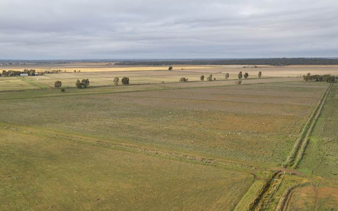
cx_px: 162
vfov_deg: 37.5
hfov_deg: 58.1
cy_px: 155
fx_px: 304
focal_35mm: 33
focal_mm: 4.5
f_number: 2.8
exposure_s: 1/200
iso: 100
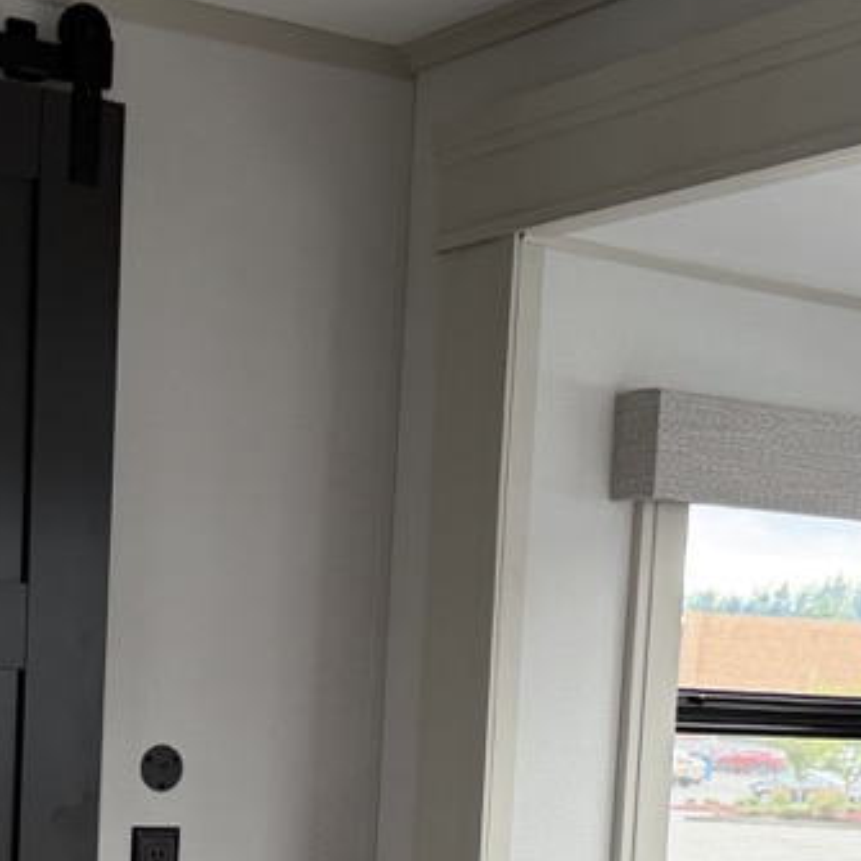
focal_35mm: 81
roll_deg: -3.6
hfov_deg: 21.3
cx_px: 308
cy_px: 905
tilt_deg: -7.8
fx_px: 2279
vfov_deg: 20.6
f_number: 1.78
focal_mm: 6.76
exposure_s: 1/121
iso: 200
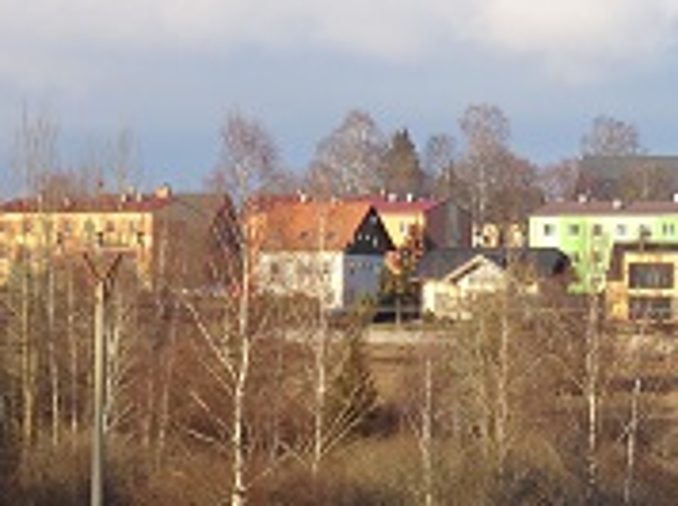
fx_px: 4225
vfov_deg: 6.9
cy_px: 369
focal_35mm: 216
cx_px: 728
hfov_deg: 9.1
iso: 80
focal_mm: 16.46
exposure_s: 1/160
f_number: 5
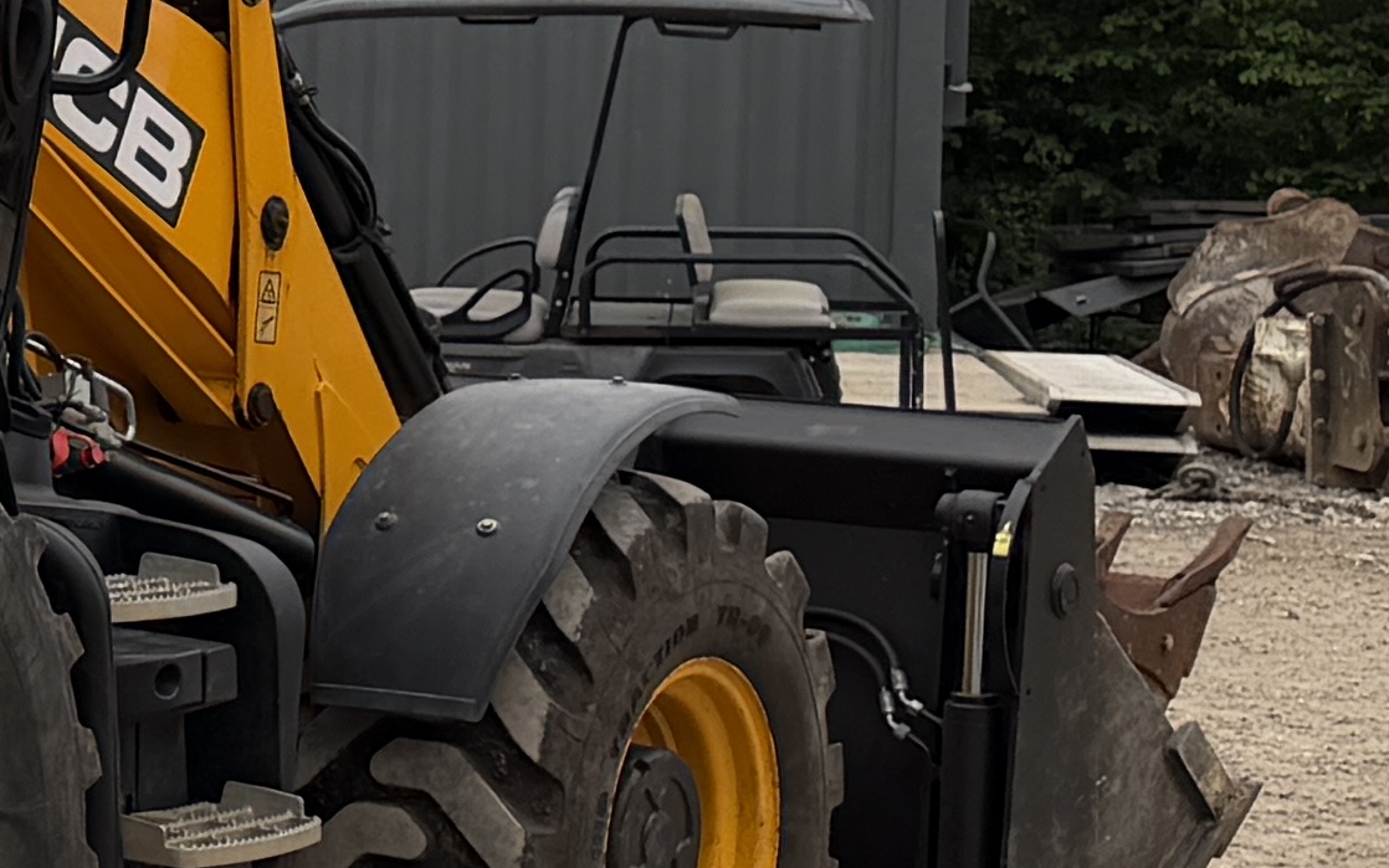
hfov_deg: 13.3
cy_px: 200
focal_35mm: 130
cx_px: -1563
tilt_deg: -3.2
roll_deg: +0.0
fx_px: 4922
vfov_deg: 10.1
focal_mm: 6.76
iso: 80
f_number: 1.78
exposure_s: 1/772
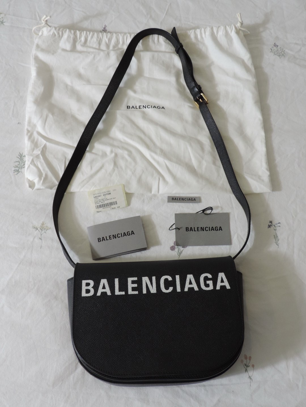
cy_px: 204
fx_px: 413
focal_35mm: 35
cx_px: 153
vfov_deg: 52.6
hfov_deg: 40.7
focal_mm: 6.2
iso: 320
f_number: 3.3
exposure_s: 1/50
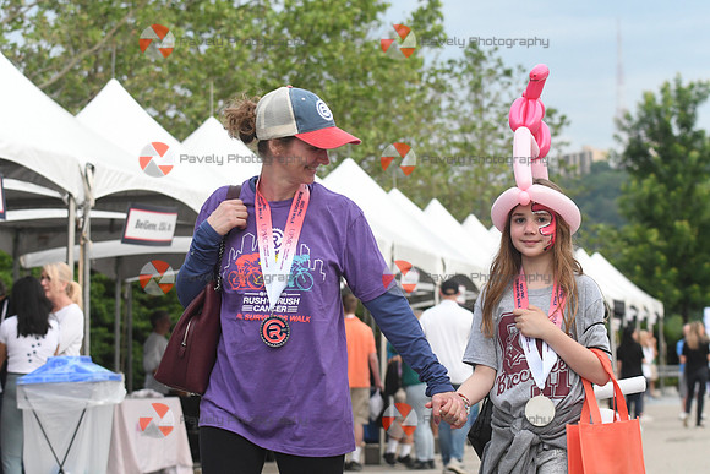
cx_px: 355
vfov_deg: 11.7
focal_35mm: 117
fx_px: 2308
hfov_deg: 17.5
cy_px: 237
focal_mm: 78
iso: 2000
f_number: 5
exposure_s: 1/320
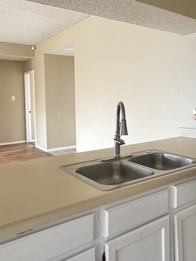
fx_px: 249
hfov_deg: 42.0
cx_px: 142
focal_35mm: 33
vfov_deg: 55.0
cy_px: 105
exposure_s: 1/73
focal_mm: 2.22
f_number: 2.2
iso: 320
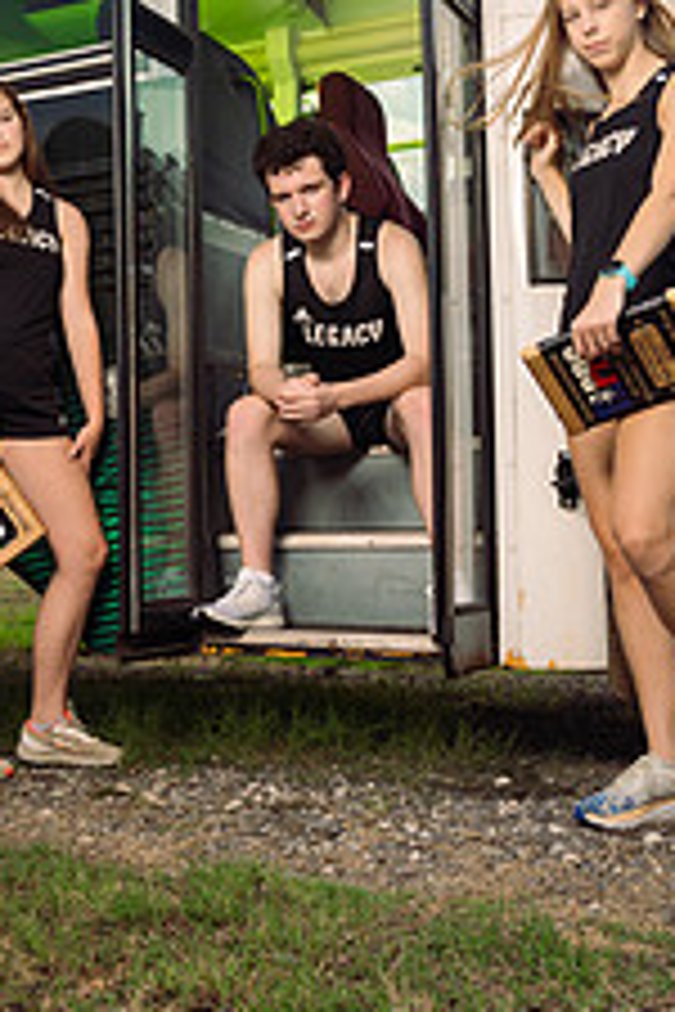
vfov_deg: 36.8
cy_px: 427
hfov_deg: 24.6
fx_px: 1519
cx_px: 112
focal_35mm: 54
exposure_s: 1/250
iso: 50
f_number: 7.1
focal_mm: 27
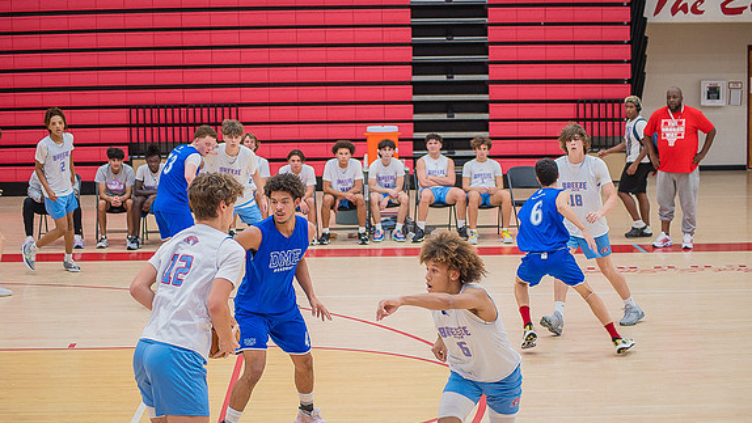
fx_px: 1735
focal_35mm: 87
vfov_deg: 13.9
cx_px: 373
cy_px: 248
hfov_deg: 24.5
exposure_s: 1/250
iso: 1000
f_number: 4.5
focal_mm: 75
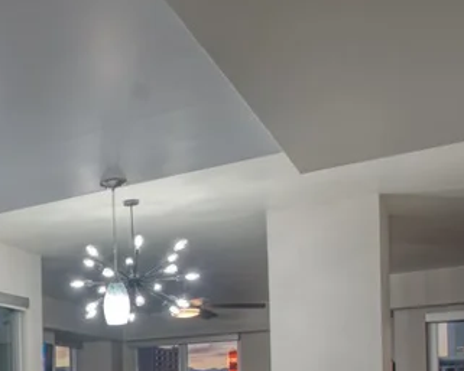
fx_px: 701
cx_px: -145
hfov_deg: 29.3
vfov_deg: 27.0
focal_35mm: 51
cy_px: 419
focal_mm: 17
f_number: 7.1
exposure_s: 1/3
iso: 400
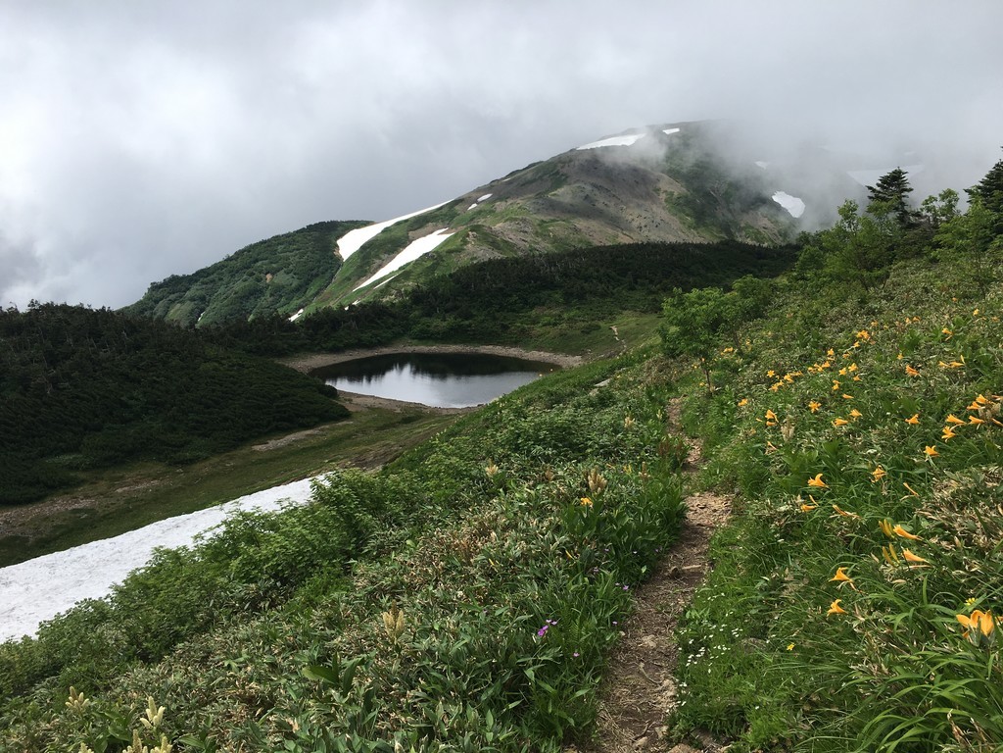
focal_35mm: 29
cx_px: 502
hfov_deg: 61.7
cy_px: 376
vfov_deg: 48.2
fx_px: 840
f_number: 2.2
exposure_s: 1/2404
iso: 25
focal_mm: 4.15
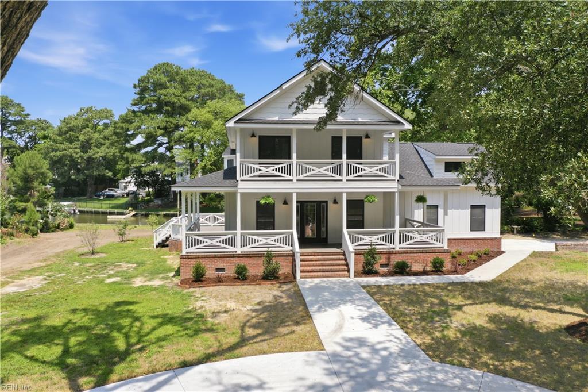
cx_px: 294
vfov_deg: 46.4
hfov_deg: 65.5
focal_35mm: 28
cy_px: 196
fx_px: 457
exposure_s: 1/320
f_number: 5.6
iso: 100
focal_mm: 10.3
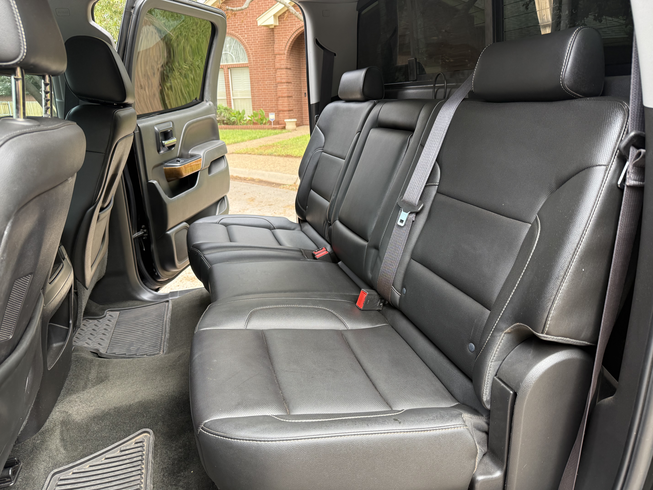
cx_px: 326
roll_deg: +1.7
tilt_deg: -17.8
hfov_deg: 71.6
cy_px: 245
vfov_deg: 56.8
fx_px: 453
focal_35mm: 24
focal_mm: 6.76
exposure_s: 1/243
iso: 125
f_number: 1.78
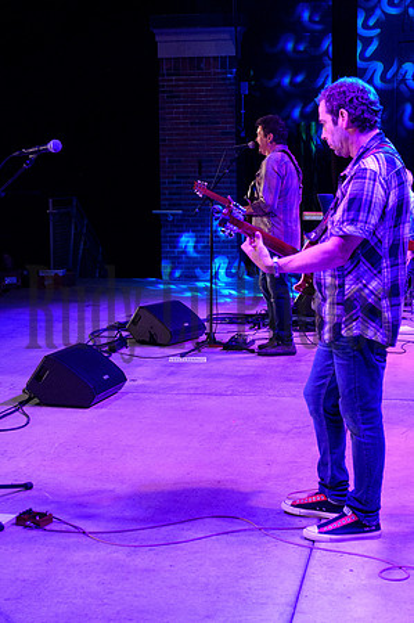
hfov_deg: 21.9
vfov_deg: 32.4
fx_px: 1072
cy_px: 312
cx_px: 207
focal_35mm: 62
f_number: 7.1
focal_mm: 62
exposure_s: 1/200
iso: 12800
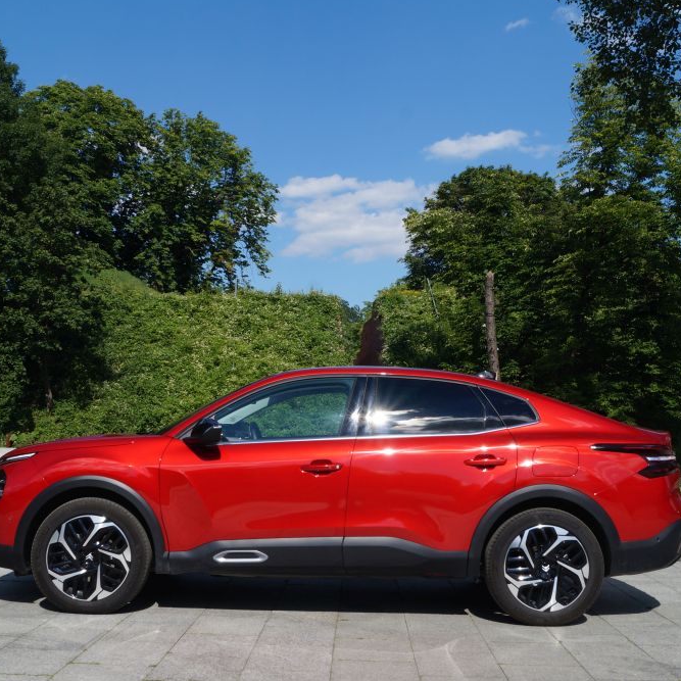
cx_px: 333
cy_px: 335
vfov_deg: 39.2
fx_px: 957
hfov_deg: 39.2
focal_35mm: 43
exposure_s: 1/160
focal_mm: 22
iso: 100
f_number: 13
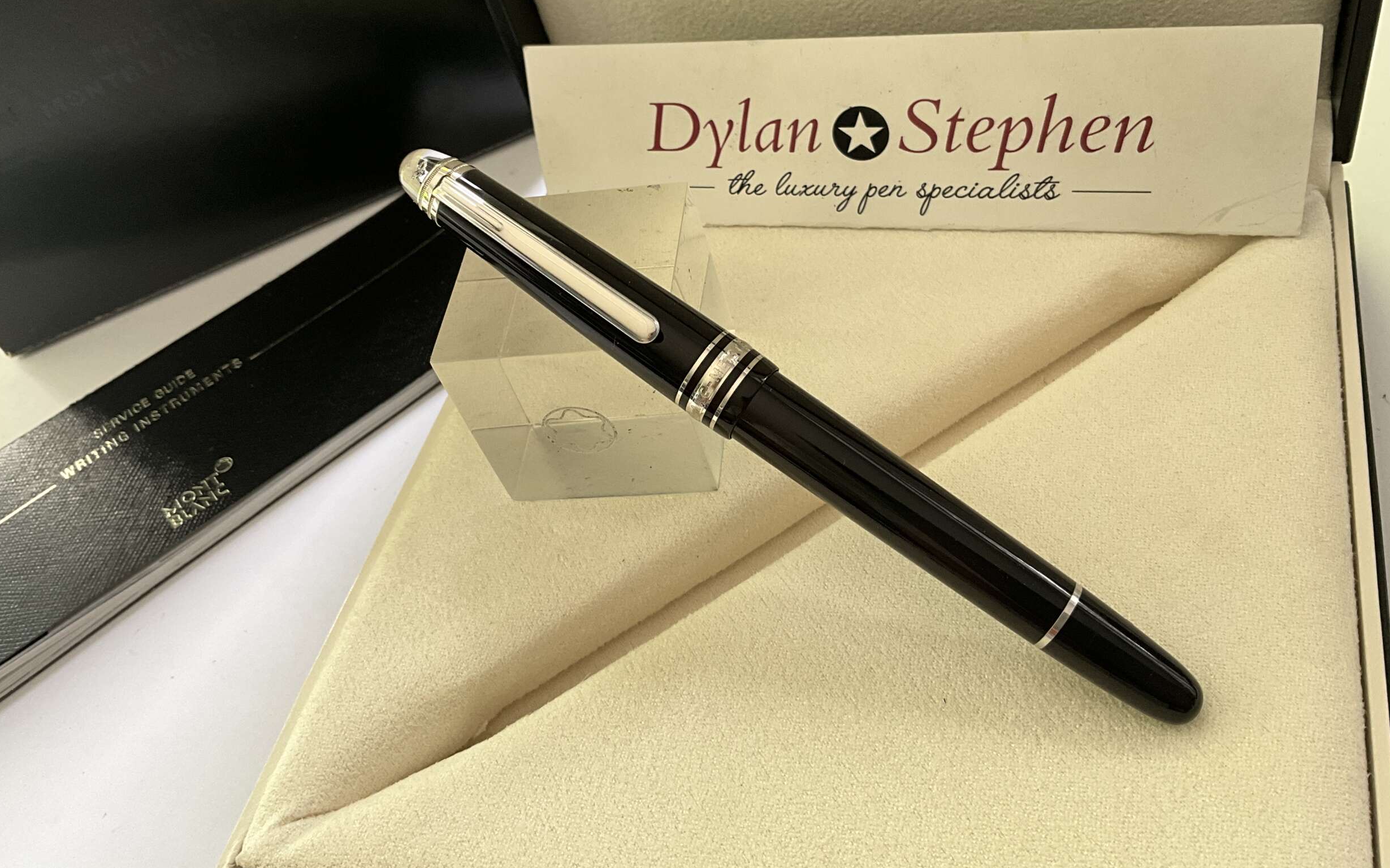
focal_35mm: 32
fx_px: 1212
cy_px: 338
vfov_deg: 39.2
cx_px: 711
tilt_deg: -47.3
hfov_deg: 59.6
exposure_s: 1/122
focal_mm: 3
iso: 64
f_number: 1.8
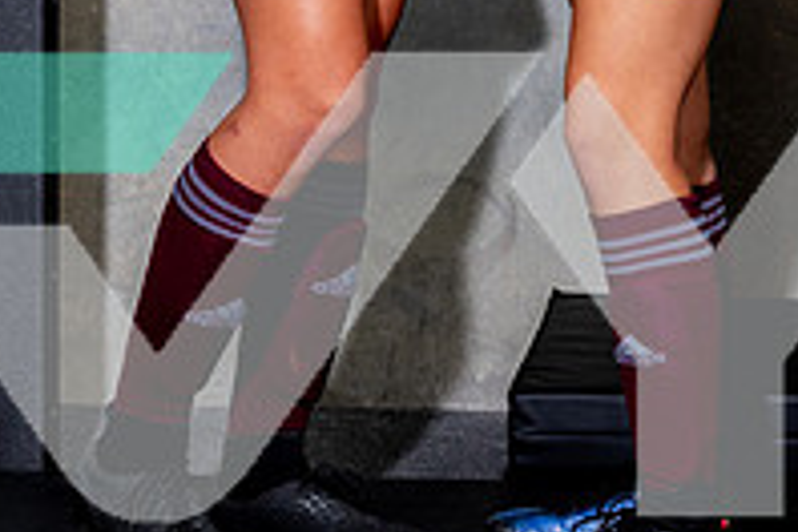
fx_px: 3569
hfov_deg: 12.7
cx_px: 720
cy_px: -276
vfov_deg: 8.3
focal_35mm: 161
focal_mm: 44
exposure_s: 1/160
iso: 160
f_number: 5
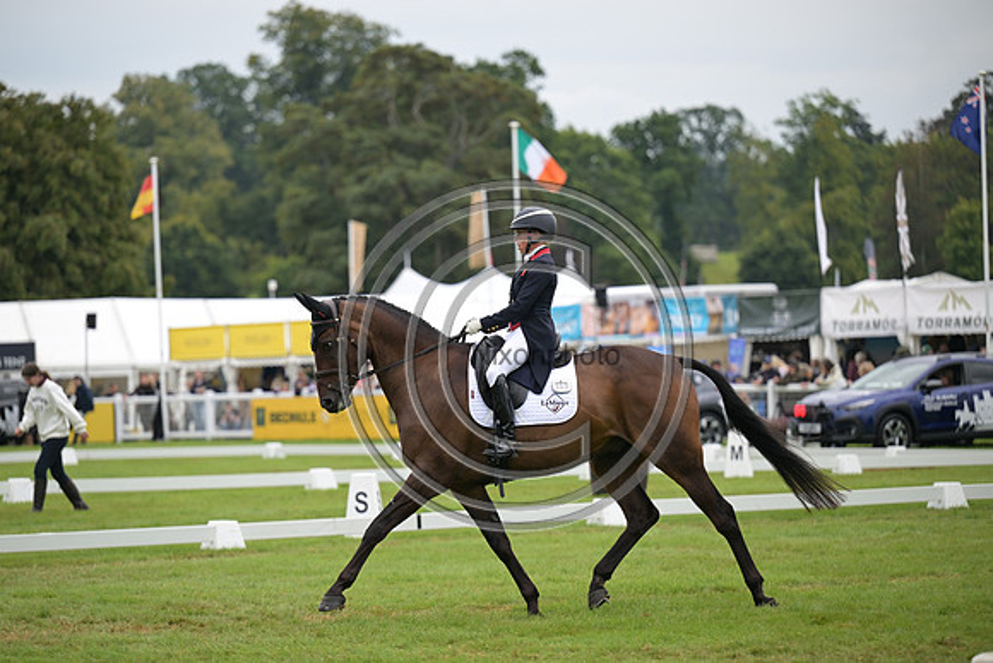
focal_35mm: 155
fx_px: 4276
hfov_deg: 13.2
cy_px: 332
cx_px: 496
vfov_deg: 8.9
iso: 250
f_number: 3.2
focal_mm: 155
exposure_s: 1/1250
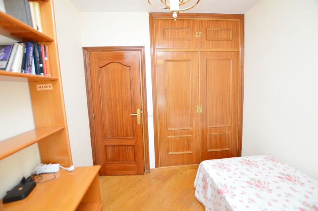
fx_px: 132
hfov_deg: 100.4
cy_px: 106
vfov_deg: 77.2
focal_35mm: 15
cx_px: 159
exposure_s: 1/60
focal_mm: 10
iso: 640
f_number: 3.5
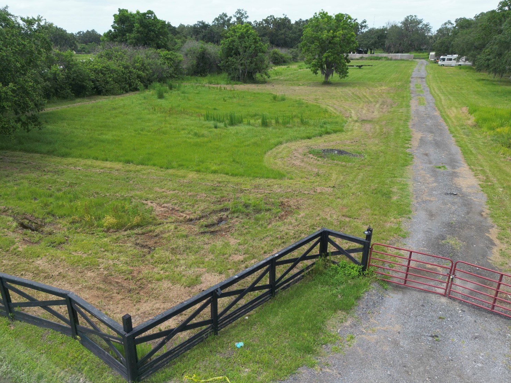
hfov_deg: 67.3
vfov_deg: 53.1
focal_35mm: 26
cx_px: 248
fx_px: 384
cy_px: 197
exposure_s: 1/2500
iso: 150
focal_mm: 6.72
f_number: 1.7
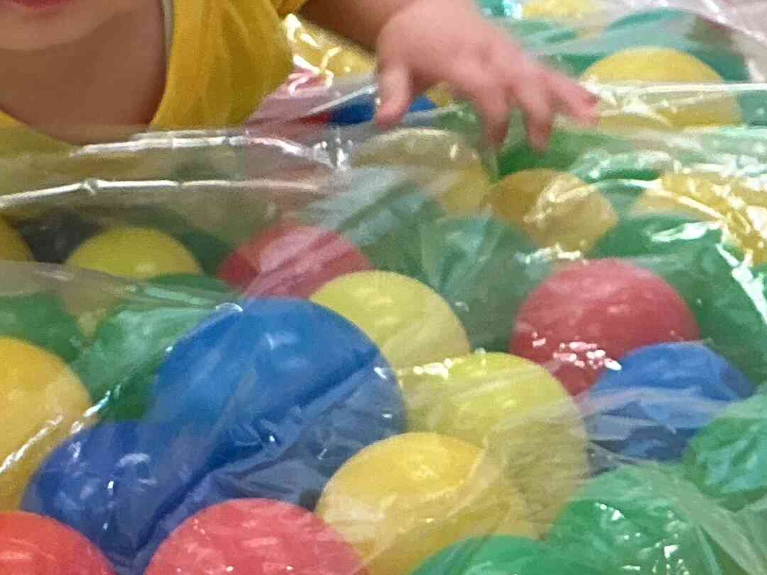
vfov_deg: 13.6
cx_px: 171
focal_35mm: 108
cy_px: 96
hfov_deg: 18.1
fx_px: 2393
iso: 64
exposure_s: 1/100
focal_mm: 3
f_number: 1.8
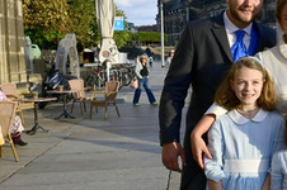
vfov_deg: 26.3
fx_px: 406
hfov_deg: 36.5
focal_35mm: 51
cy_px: 123
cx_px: 258
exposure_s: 1/160
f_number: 18
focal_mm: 25.5
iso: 400
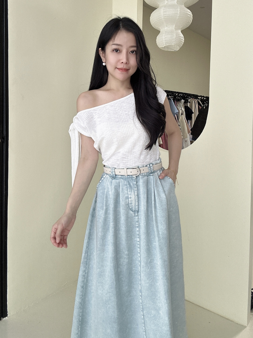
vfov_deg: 73.9
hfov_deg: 58.9
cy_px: 169
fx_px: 224
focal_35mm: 23
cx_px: 126
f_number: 1.9
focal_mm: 2.69
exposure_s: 1/60
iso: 100
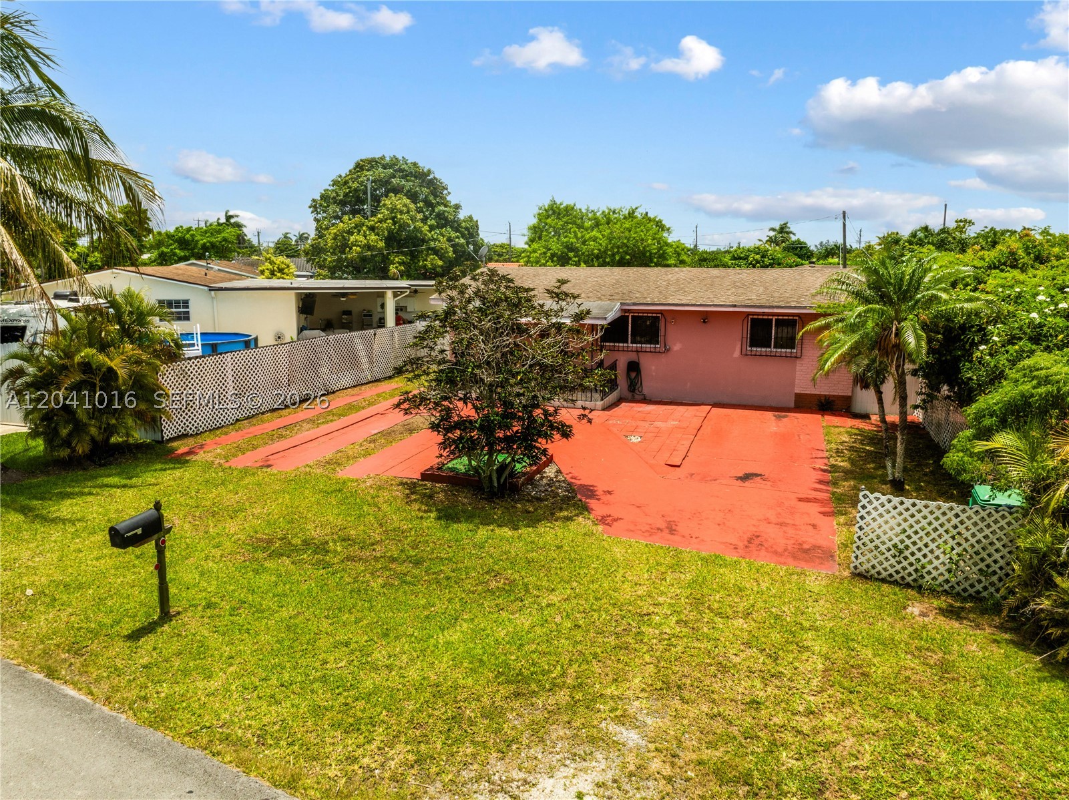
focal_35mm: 24
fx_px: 741
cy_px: 400
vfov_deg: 56.7
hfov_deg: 71.6
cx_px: 534
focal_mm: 12.29
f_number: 11
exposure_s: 1/200
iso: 100
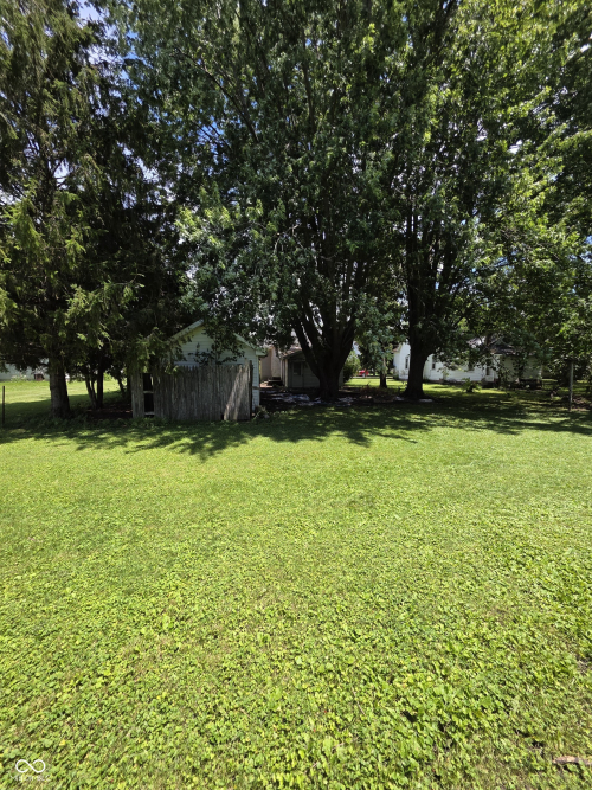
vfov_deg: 106.2
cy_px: 395
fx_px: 297
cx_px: 296
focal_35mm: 13
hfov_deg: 89.9
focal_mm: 2.2
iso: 40
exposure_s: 1/919
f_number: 1.9
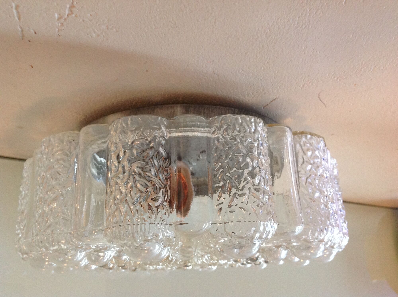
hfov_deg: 52.7
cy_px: 148
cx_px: 199
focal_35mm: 35
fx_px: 402
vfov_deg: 40.6
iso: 200
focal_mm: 4.28
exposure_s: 1/15
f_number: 2.4
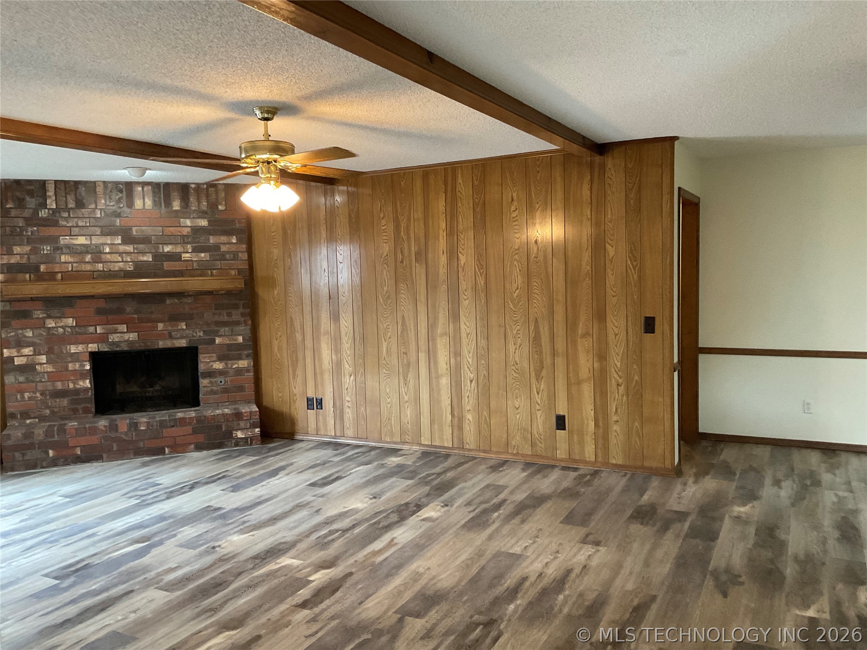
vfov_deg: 48.2
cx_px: 434
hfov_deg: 61.7
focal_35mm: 29
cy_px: 325
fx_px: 726
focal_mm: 3
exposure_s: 1/60
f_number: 1.8
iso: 200
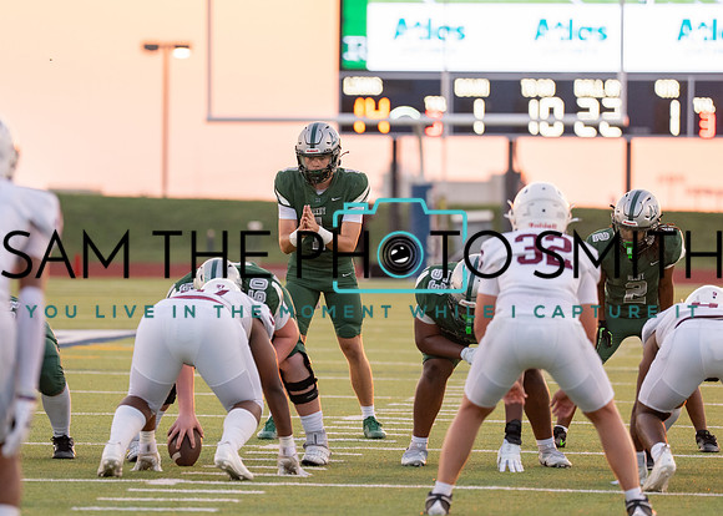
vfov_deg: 4.5
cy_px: 239
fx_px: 6552
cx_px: 329
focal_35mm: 319
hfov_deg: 6.3
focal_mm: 200
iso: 640
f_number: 2.8
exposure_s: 1/1000
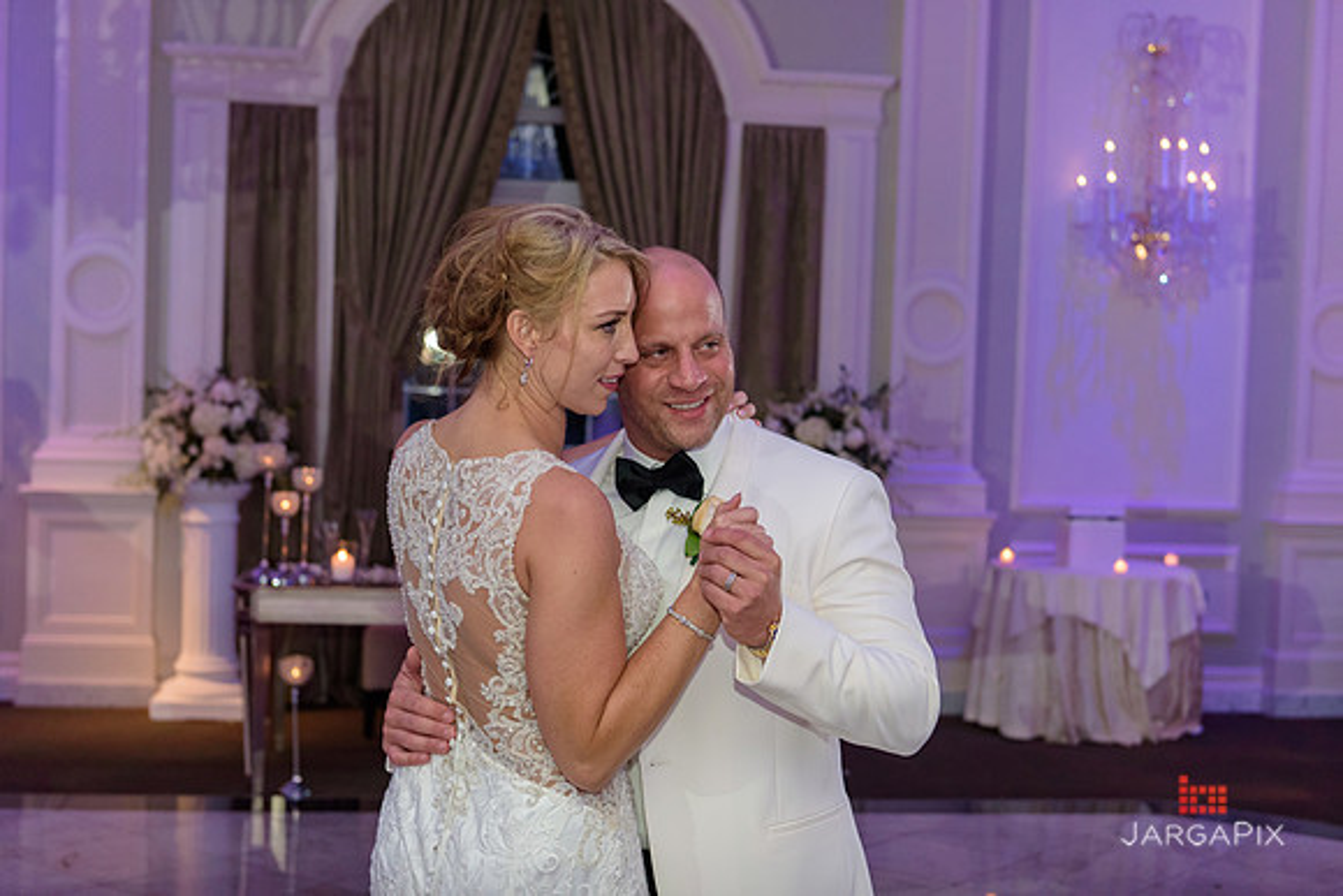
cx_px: 672
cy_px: 448
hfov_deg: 38.2
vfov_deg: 26.0
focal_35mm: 52
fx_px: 1940
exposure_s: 1/125
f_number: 3.2
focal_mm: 52
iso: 1600
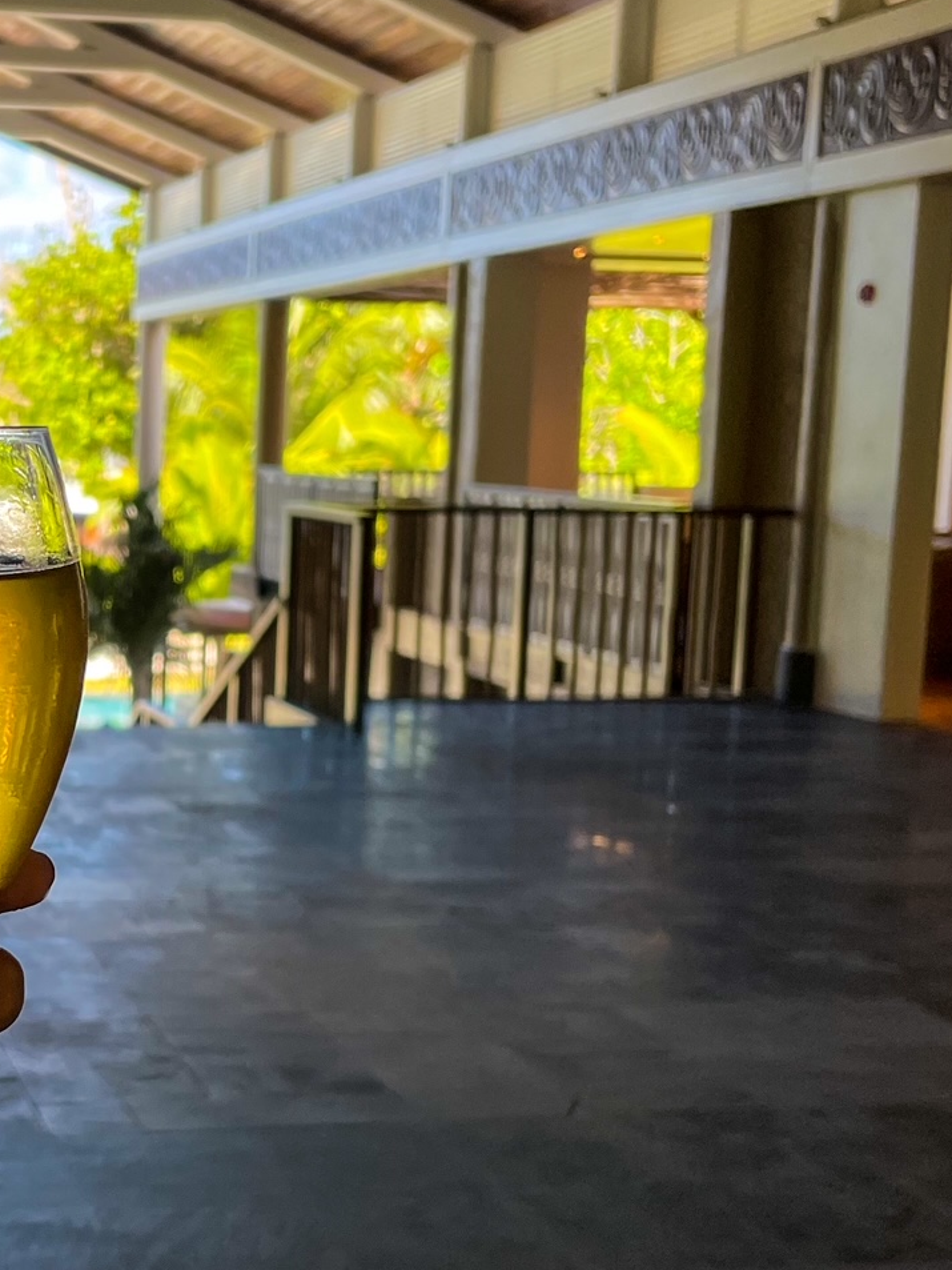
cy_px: 652
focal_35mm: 55
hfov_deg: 25.1
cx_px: -25
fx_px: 2016
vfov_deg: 34.9
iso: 32
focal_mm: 4.2
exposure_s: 1/300
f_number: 1.6
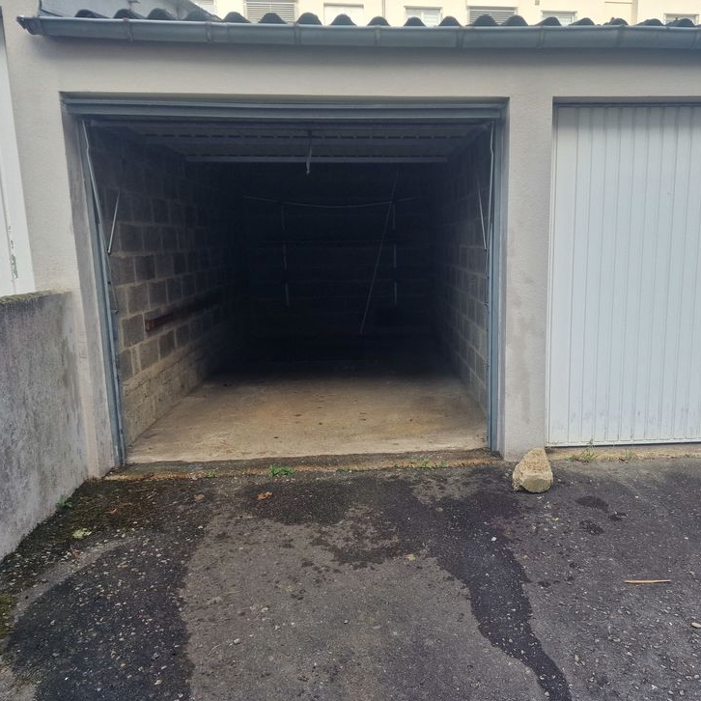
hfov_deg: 56.8
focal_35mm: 28
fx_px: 642
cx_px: 424
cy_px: 355
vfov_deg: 57.3
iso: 50
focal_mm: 6.4
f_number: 1.8
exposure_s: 1/261
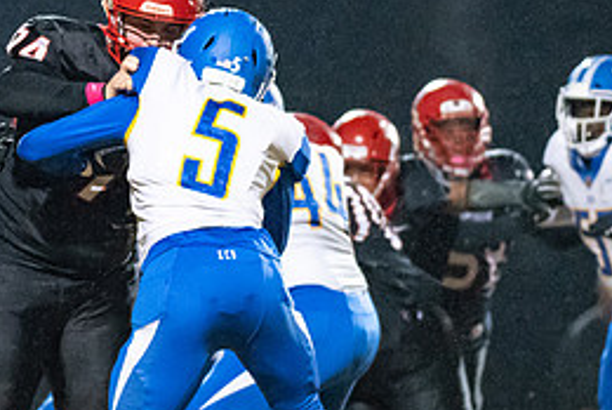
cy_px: 220
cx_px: 113
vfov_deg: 2.4
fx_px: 9667
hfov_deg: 3.6
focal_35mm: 568
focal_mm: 170
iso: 8000
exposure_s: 1/1250
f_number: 2.8
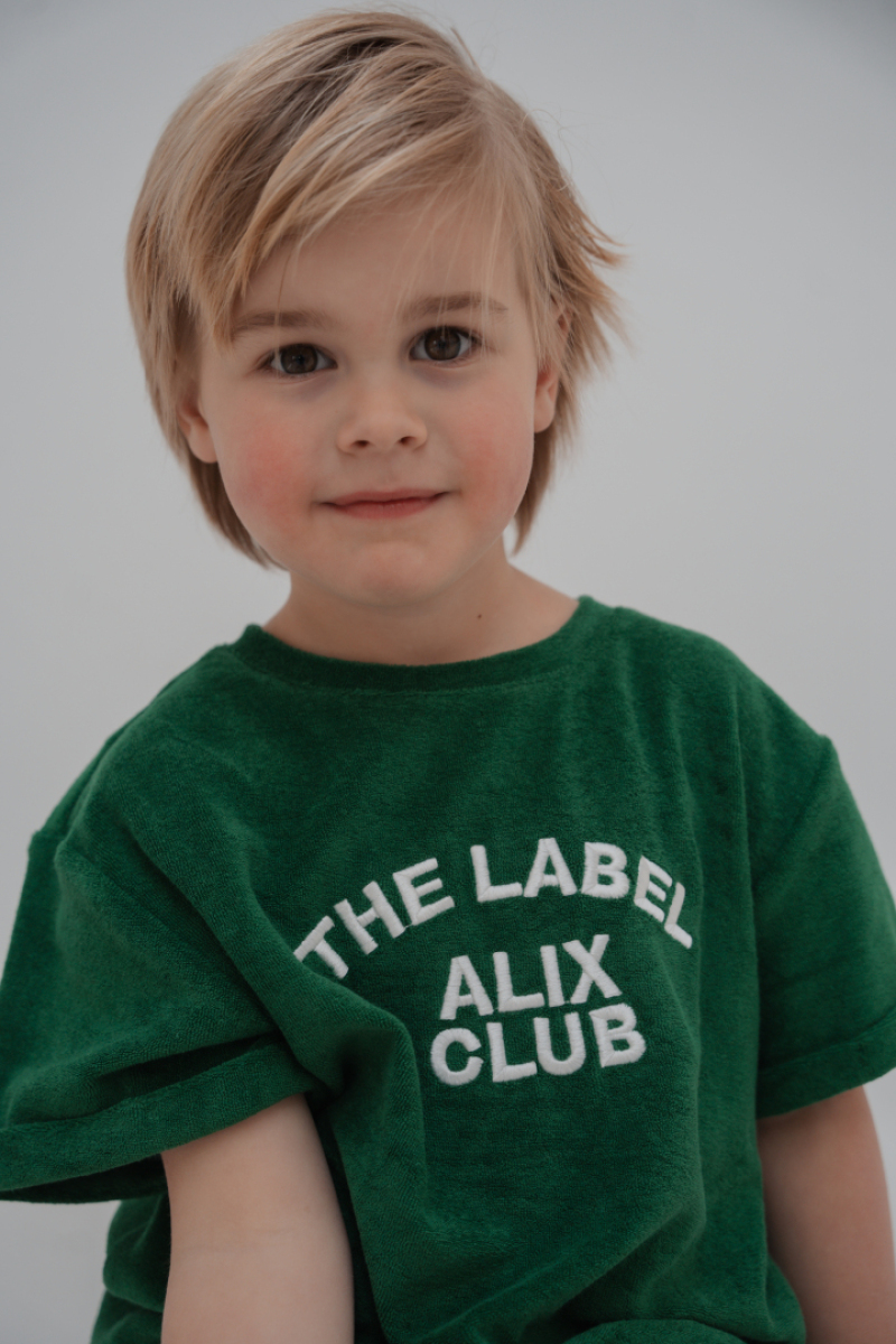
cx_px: 448
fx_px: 1908
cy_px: 672
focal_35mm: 51
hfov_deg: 26.4
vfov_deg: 38.8
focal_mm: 51.1
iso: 200
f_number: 4
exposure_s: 1/250
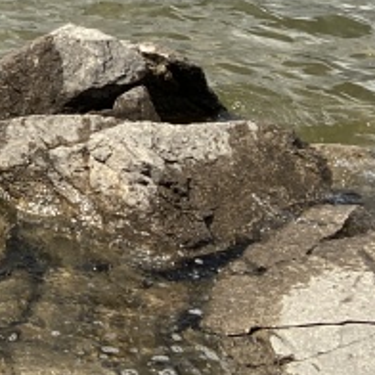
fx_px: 1017
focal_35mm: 83
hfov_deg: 17.8
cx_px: -247
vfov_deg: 19.9
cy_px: -50
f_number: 2.2
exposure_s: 1/1080
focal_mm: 2.71
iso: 25
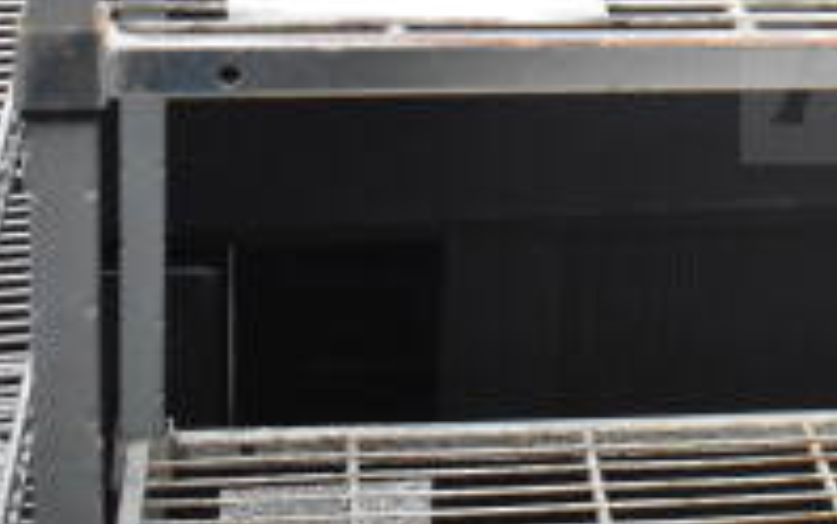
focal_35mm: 113
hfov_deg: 16.9
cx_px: 1213
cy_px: -171
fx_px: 2579
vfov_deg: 11.3
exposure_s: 1/4000
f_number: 4
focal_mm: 24
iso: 2500
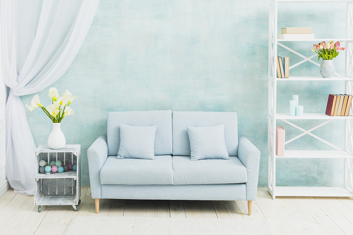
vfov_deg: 27.0
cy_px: 118
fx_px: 490
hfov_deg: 39.6
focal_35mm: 50
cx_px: 176
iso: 125
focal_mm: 50
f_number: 5
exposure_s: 1/100
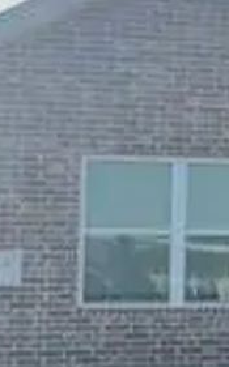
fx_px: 1342
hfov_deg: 8.5
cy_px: 221
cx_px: 637
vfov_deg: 15.6
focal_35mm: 134
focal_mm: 4.2
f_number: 1.6
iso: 32
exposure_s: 1/5291
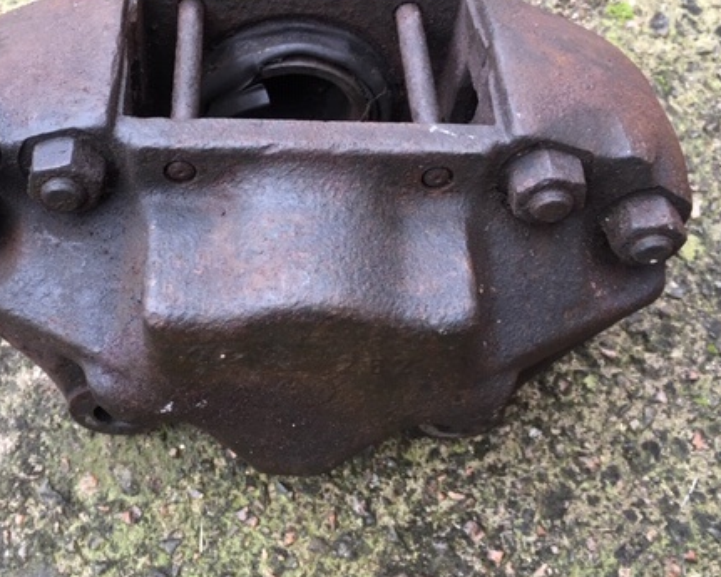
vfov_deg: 35.5
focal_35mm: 42
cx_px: 263
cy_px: 221
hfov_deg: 43.4
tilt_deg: -71.1
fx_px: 896
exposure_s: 1/33
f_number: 2.2
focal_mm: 4.15
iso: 50
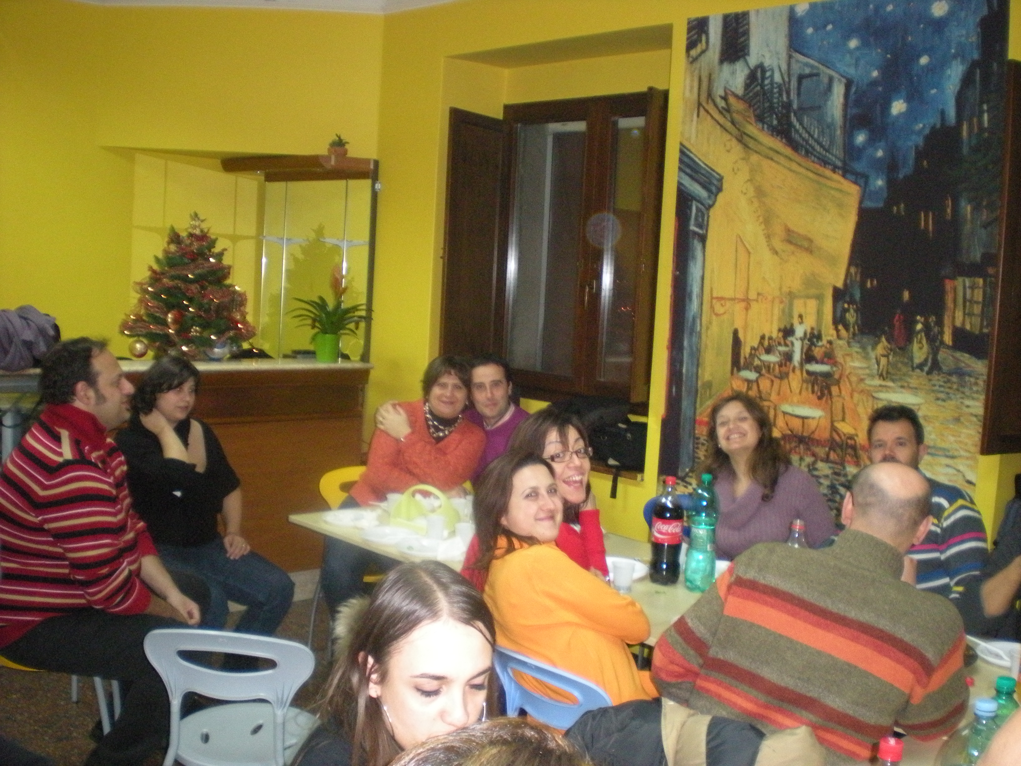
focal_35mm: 38
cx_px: 510
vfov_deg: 37.7
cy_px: 383
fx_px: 1121
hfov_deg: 49.0
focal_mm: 6.3
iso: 493
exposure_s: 1/60
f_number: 3.1
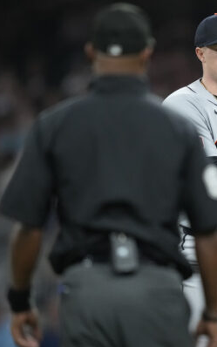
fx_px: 8718
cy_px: 174
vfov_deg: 2.3
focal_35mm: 922
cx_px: 244
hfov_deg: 1.4
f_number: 2.8
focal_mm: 400
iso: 3200
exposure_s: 1/2000
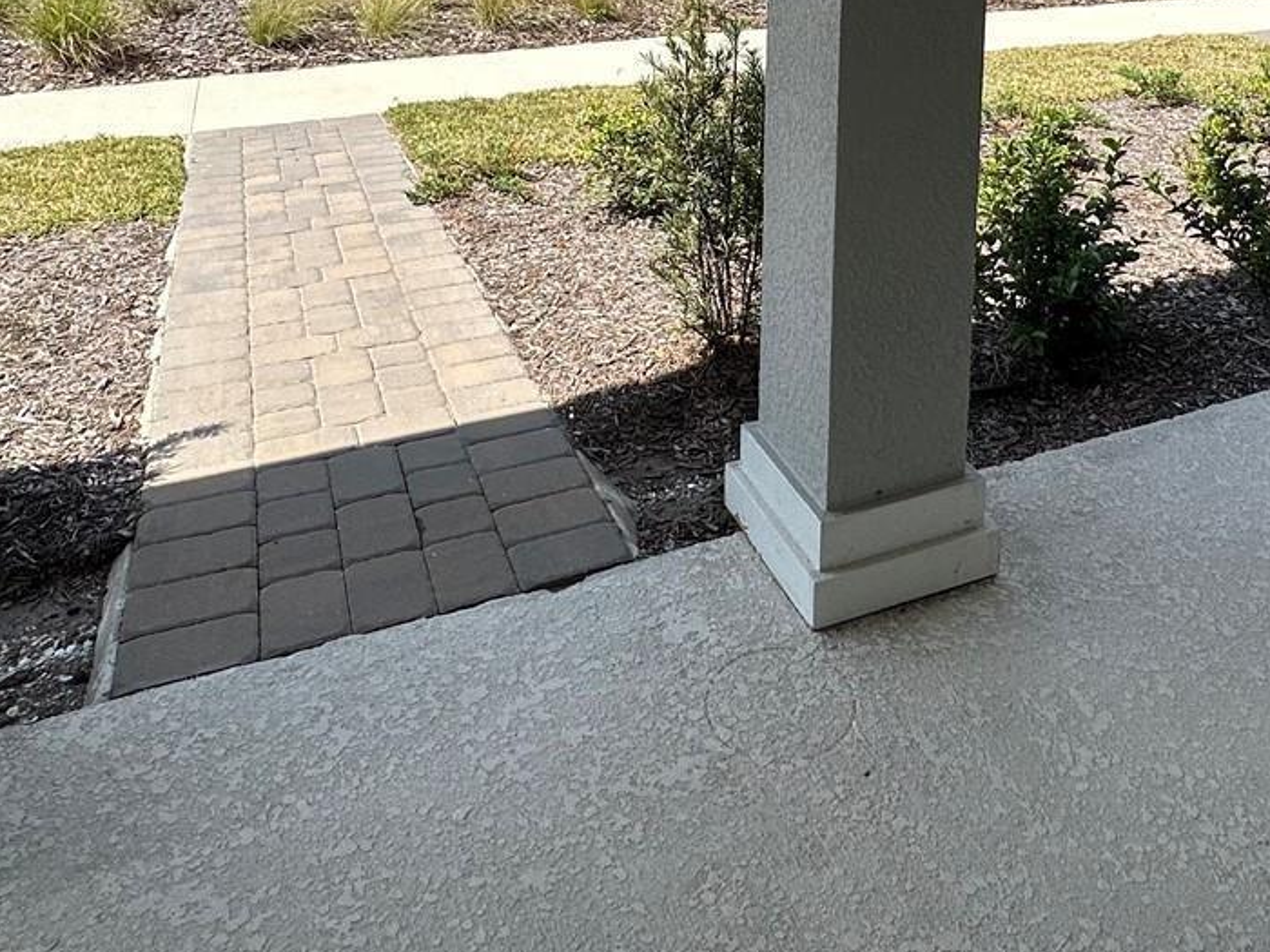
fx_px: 1174
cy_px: -36
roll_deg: -1.4
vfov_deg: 38.3
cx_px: 778
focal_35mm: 32
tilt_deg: -7.8
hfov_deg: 56.3
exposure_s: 1/2353
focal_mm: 2.22
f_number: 2.2
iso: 50
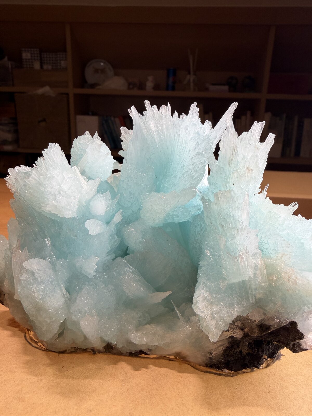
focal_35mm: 24
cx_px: 156
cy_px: 208
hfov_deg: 56.8
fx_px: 288
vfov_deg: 71.6
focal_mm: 2.22
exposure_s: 1/118
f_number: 2.2
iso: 80
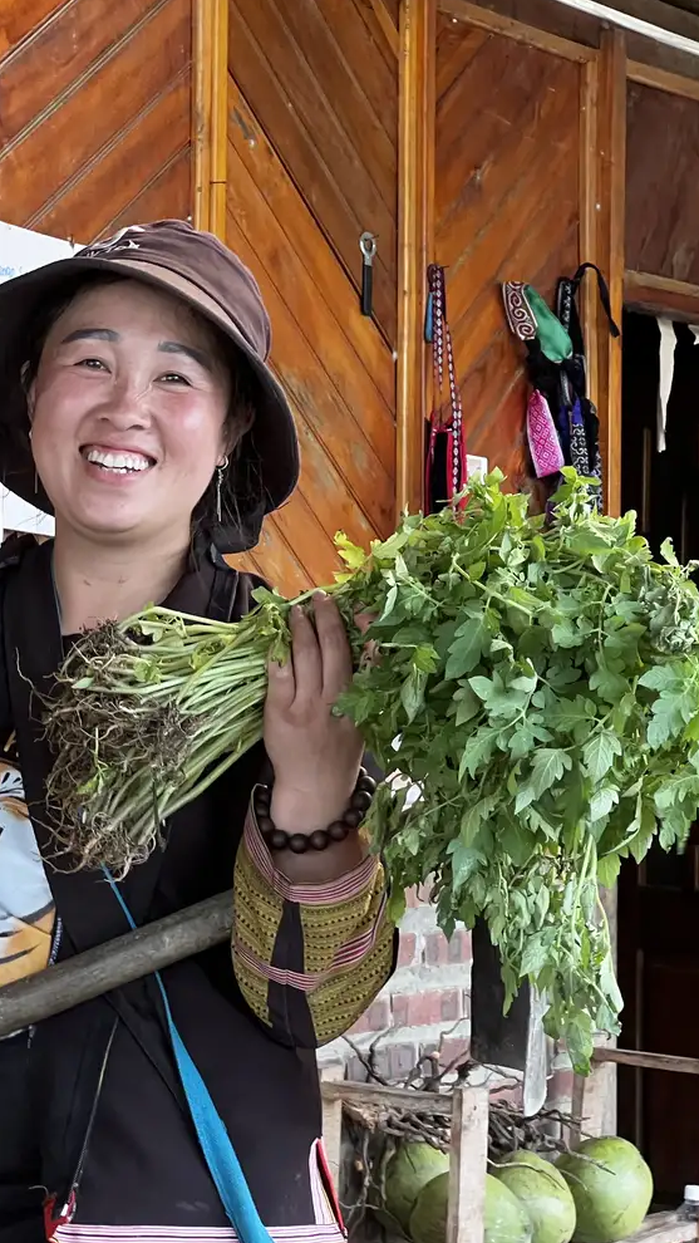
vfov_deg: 18.9
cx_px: 161
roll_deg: -0.8
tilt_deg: +2.6
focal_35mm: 113
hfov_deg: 10.7
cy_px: 622
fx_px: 3723
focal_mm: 9
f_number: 2.8
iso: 200
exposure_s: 1/66
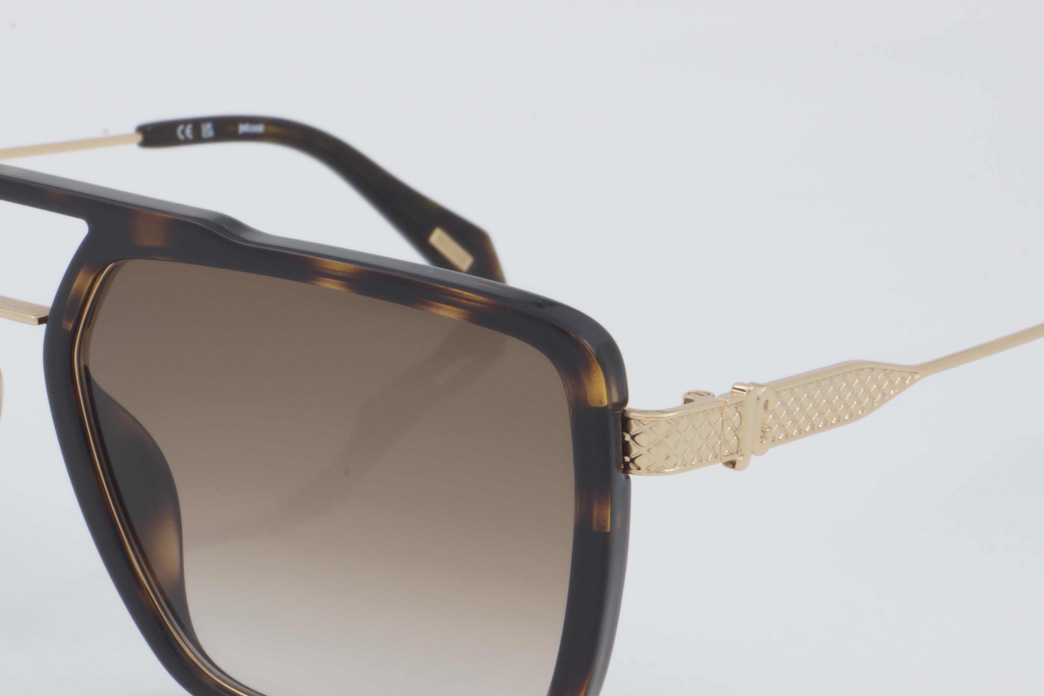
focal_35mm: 114
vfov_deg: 12.0
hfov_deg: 17.9
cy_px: 430
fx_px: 3306
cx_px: 397
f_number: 32
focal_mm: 50
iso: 100
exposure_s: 1/3
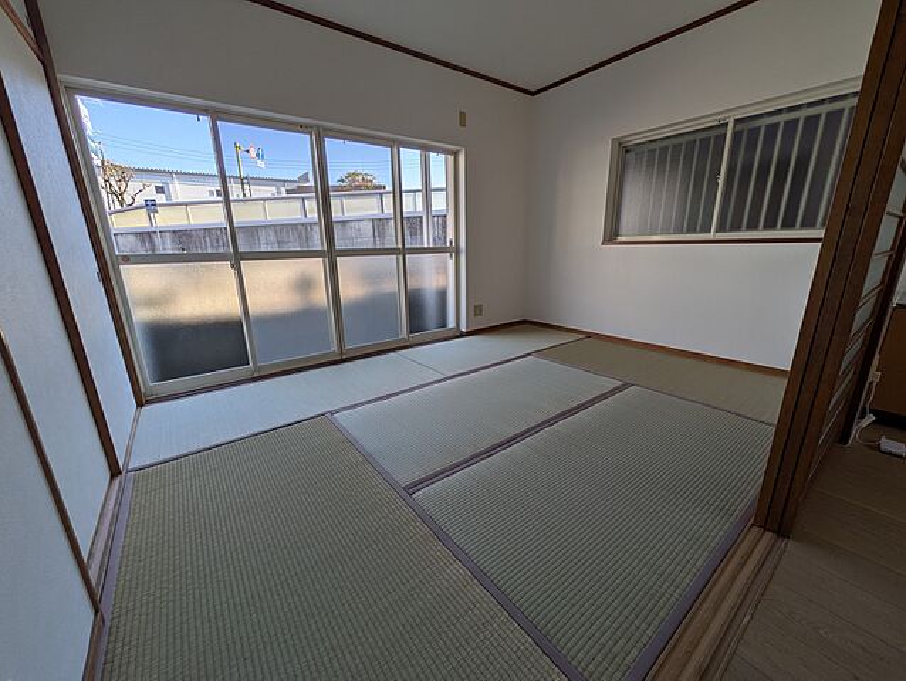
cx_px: 453
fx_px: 367
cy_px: 340
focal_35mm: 14
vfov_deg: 85.8
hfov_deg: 102.0
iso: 42
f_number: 2.2
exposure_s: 1/563
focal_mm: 1.83
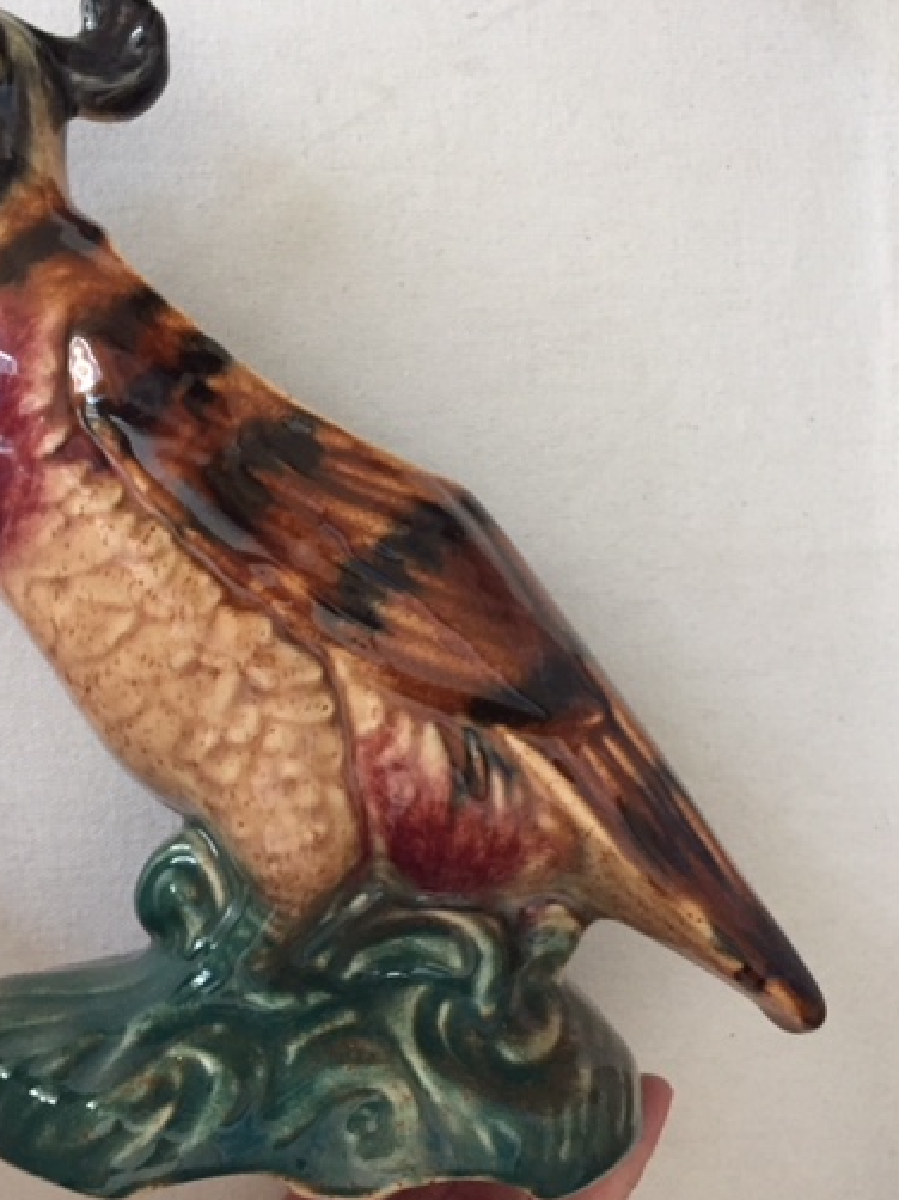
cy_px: 605
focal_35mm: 37
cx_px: 337
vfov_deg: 50.2
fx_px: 1282
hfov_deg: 38.4
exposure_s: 1/24
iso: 250
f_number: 2.2
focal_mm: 4.15
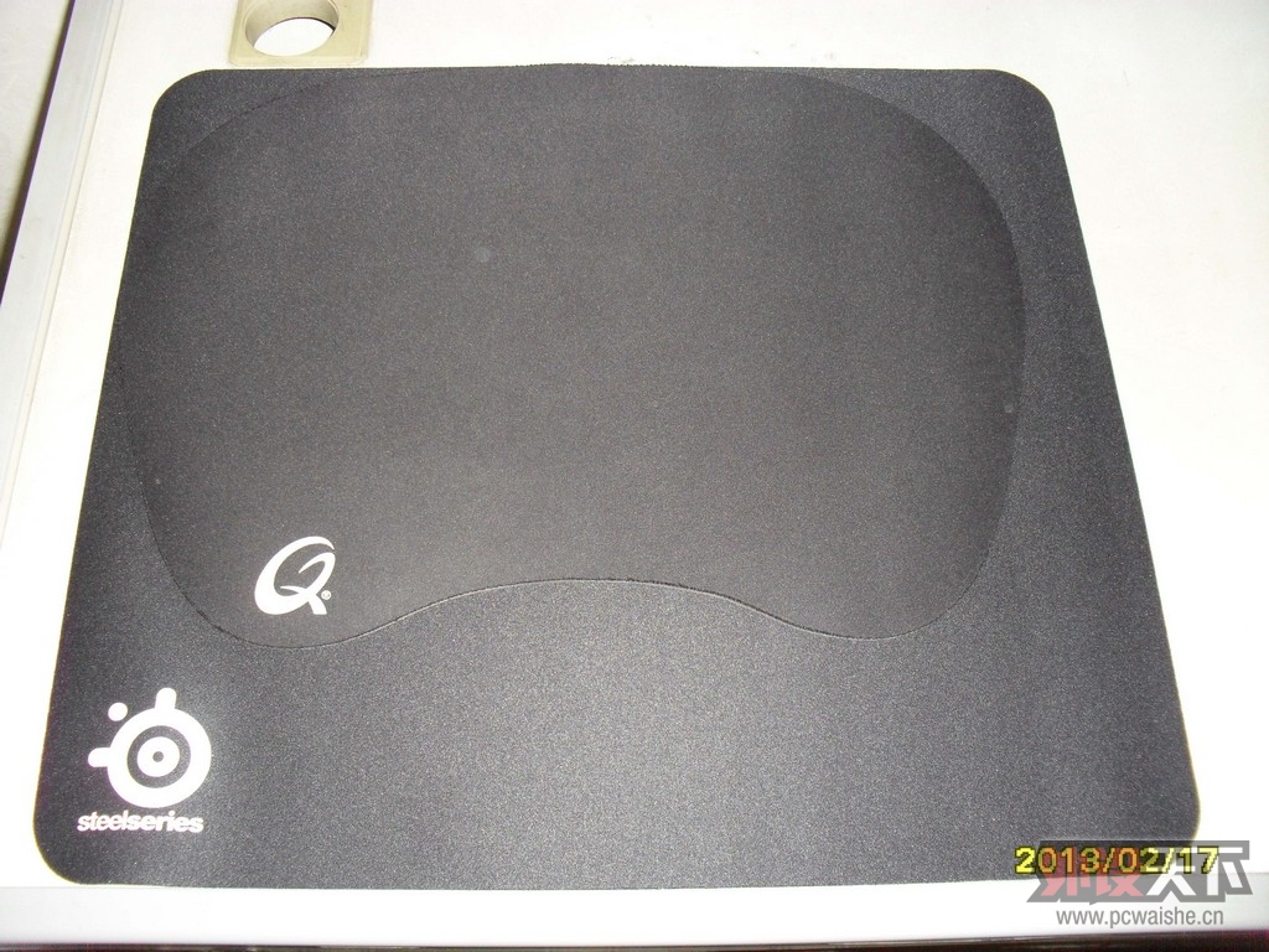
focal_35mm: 35
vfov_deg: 40.7
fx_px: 1283
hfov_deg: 52.6
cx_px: 634
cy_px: 476
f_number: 3.2
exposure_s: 1/45
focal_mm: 6.3
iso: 200
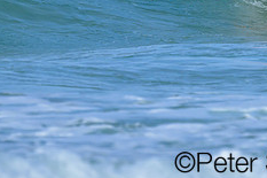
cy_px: -42
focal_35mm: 2744
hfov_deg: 0.8
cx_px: 232
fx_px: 20336
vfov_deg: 0.5
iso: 220
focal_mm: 800
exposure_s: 1/2000
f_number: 6.3
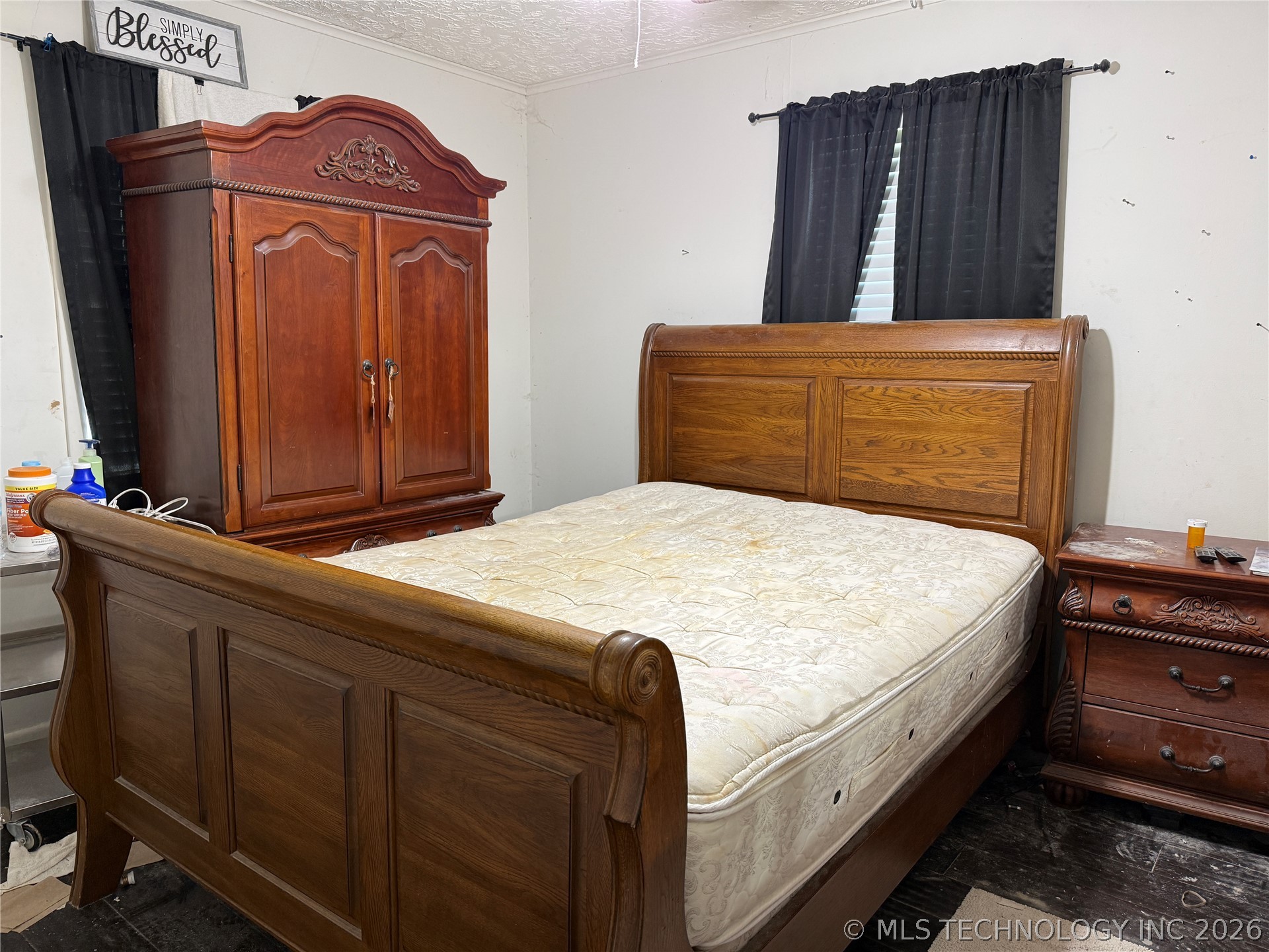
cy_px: 476
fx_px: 880
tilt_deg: -7.7
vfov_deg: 56.8
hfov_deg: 71.6
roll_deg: +0.3
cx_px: 634
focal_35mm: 24
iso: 160
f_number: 1.78
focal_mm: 6.76
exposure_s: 1/60
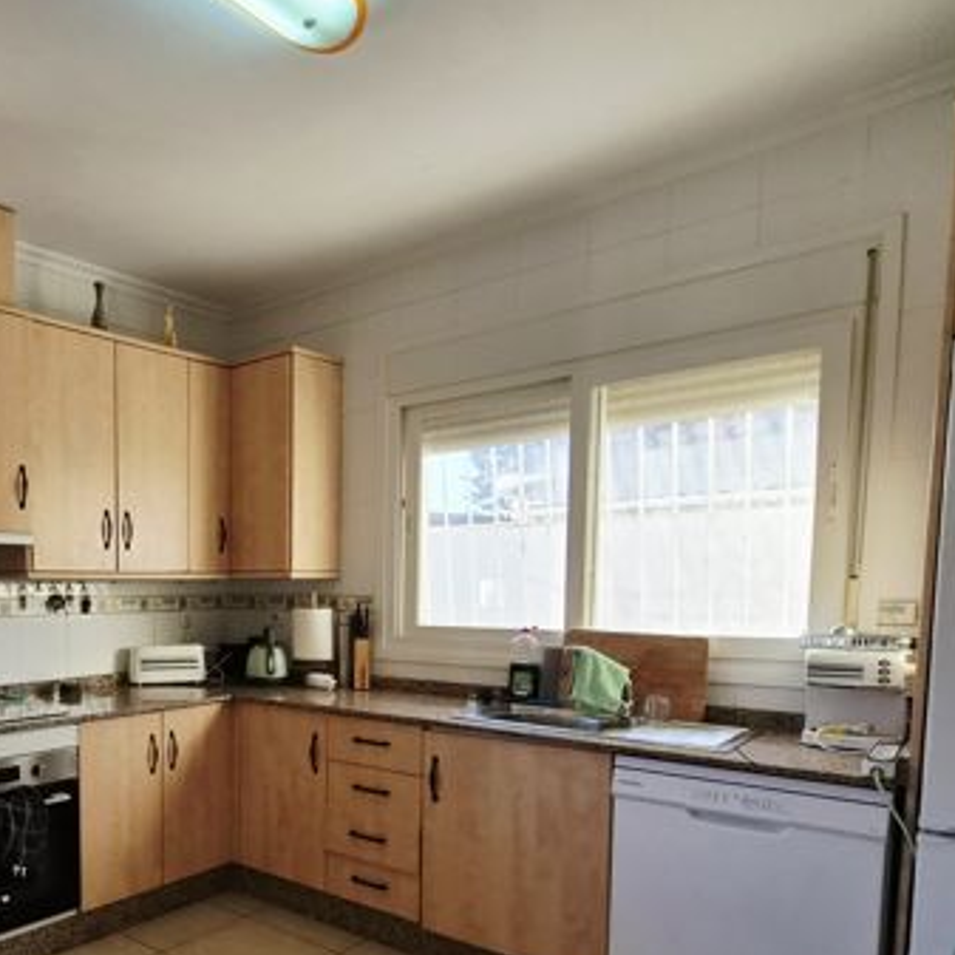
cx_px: 166
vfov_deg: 63.1
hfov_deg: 59.0
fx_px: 749
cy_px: 649
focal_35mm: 24
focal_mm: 2.2
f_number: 2.2
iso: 100
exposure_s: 1/337
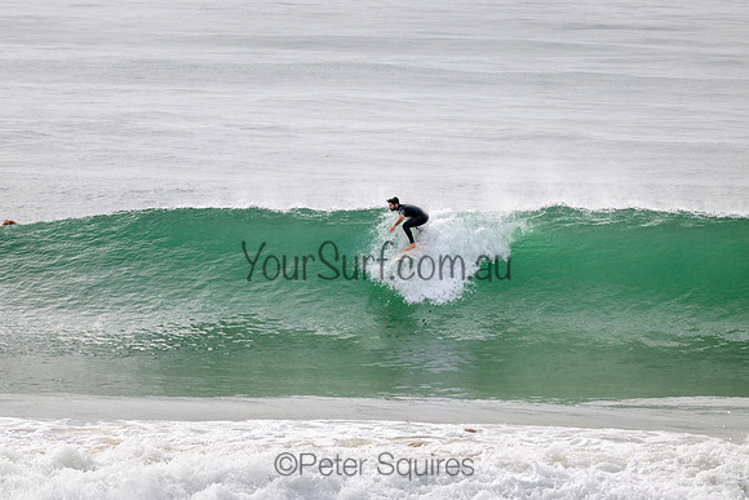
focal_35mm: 320
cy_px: 250
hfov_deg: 6.4
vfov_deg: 4.3
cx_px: 374
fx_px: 6659
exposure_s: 1/2000
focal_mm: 320
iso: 720
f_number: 11
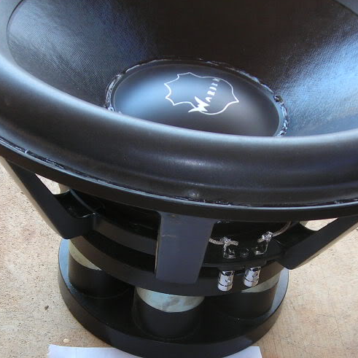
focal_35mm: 70
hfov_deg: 24.6
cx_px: 199
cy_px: 276
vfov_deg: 24.3
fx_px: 819
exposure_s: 1/116
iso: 50
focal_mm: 6.3
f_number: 3.2
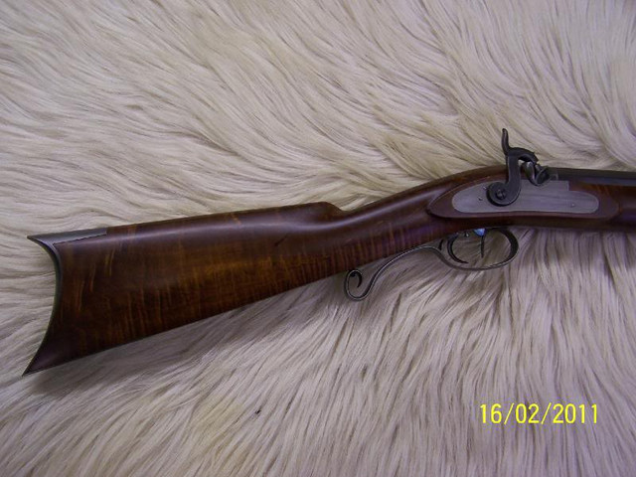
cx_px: 318
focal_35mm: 38
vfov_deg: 37.7
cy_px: 238
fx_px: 698
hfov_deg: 49.0
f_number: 2.8
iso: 80
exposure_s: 1/40
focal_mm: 6.3
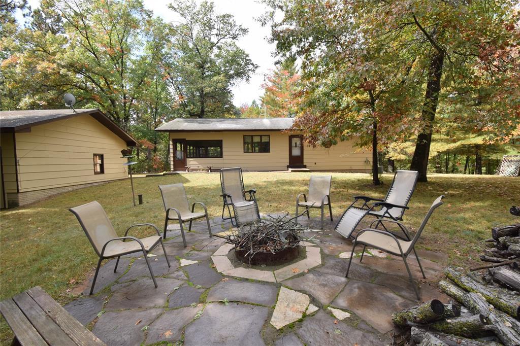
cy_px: 173
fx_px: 217
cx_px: 260
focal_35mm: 15
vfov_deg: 77.3
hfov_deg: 100.4
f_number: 10
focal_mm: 10
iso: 320
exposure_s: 1/200
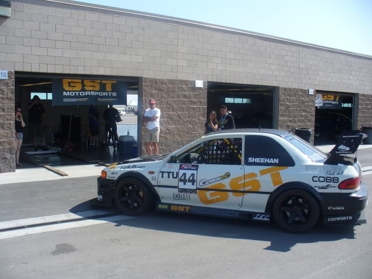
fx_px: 398
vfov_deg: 38.7
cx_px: 186
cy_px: 140
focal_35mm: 37
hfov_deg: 50.1
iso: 80
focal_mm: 6.1
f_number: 5.6
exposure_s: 1/250
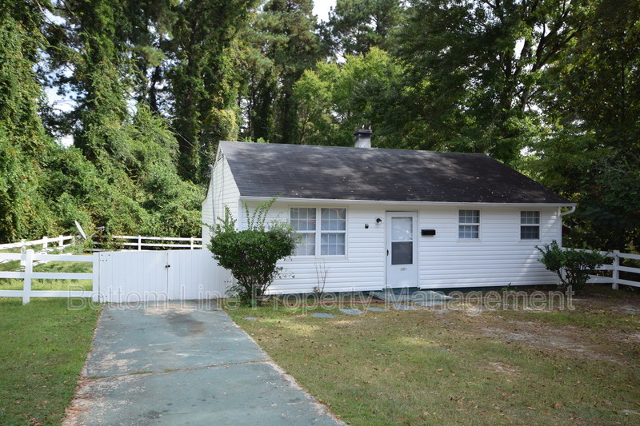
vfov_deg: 43.6
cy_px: 213
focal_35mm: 30
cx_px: 320
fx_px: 533
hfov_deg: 61.9
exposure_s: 1/250
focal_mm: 20
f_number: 7.1
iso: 200
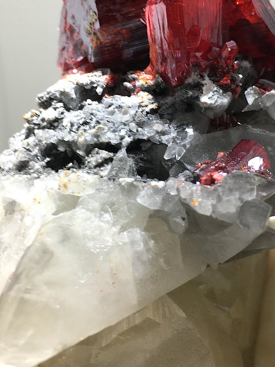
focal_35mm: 50
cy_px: 131
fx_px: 530
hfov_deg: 29.0
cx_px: 163
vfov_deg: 37.9
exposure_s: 1/50
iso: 32
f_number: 2.2
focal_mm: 4.15
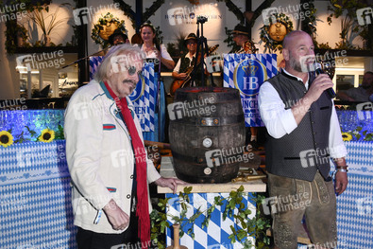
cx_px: 204
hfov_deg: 58.6
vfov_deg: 41.1
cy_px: 133
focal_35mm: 32
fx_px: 331
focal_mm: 28
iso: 2500
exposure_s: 1/200
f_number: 5.6
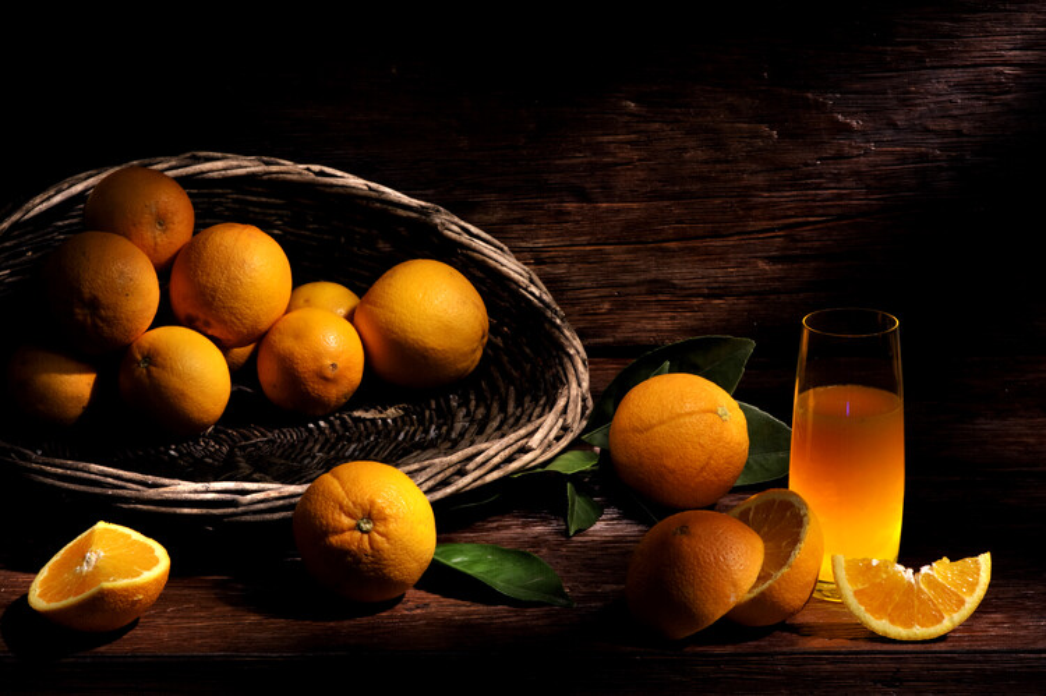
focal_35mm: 105
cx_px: 523
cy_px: 348
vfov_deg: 13.0
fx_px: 3049
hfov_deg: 19.5
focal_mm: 105
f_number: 20
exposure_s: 10
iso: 200
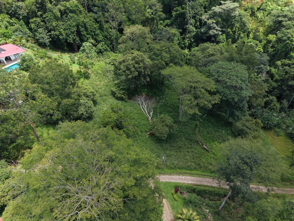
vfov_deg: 56.8
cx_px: 147
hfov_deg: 71.6
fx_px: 204
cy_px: 110
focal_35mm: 24
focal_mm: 8.67
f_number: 1.8
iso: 100
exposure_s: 1/1250
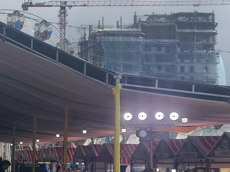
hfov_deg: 19.2
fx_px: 611
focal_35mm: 92
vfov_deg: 16.0
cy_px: 119
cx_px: -91
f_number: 1.8
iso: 51
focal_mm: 5.56
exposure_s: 1/2843
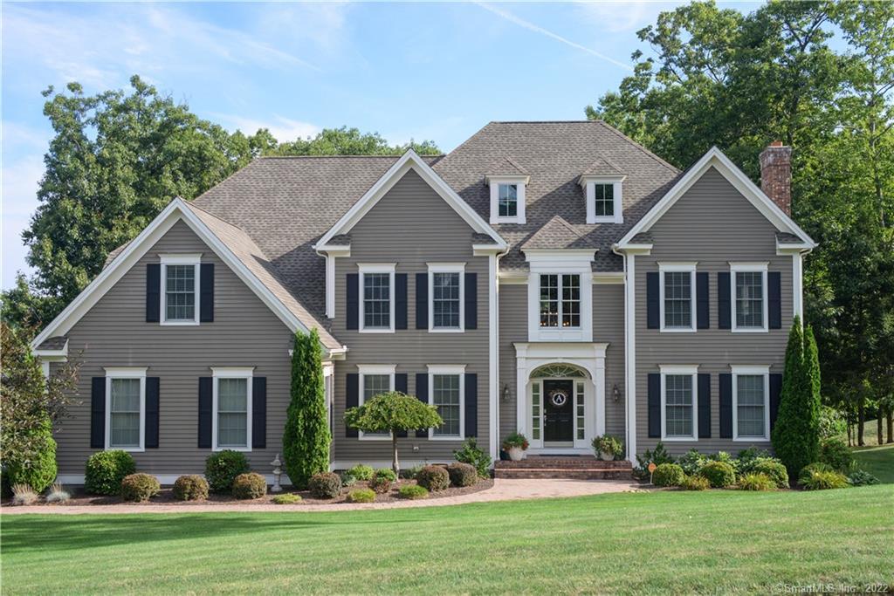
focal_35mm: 38
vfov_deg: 35.1
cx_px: 447
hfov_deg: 50.7
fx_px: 944
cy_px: 298
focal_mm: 38
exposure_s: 1/1250
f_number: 8
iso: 1250
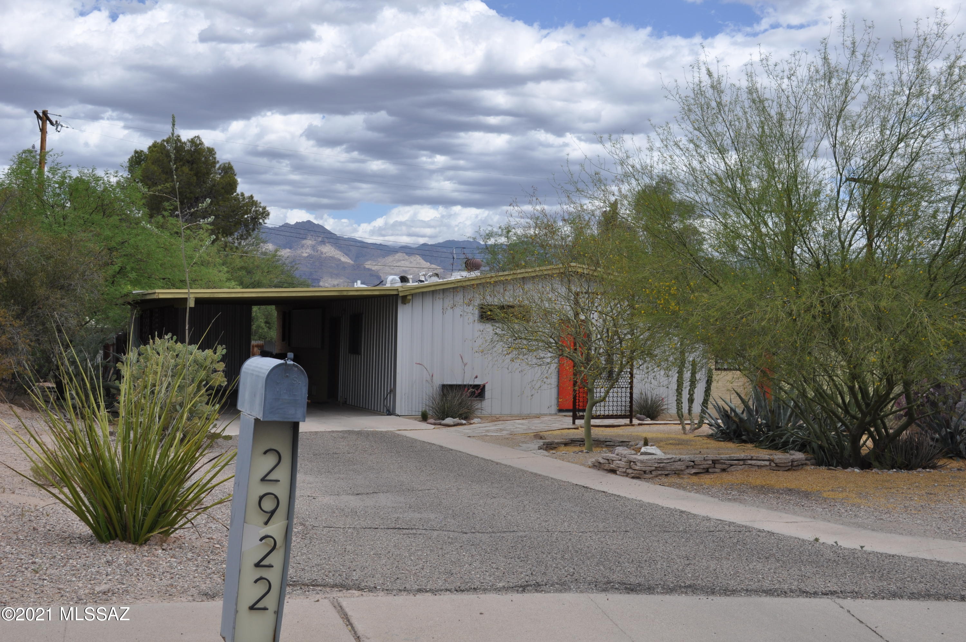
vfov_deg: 30.8
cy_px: 321
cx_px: 483
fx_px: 1166
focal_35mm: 44
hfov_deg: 45.0
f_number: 10
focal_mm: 29
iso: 200
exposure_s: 1/400
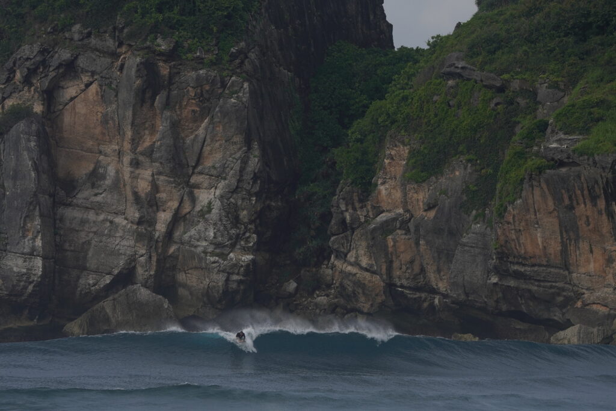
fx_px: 6571
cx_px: 308
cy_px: 206
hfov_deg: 5.4
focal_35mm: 384
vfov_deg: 3.6
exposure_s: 1/1600
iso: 250
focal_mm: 256
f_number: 6.3
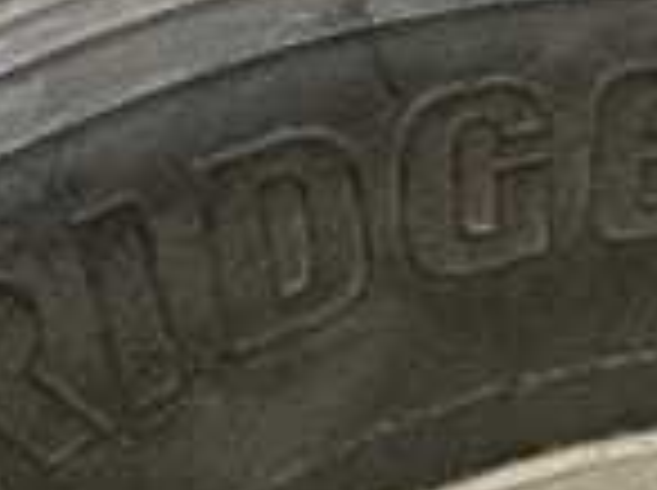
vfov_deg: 15.3
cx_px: 562
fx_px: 1819
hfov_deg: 20.2
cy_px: 348
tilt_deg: -67.7
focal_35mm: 96
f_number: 1.8
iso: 200
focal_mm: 3
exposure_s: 1/60
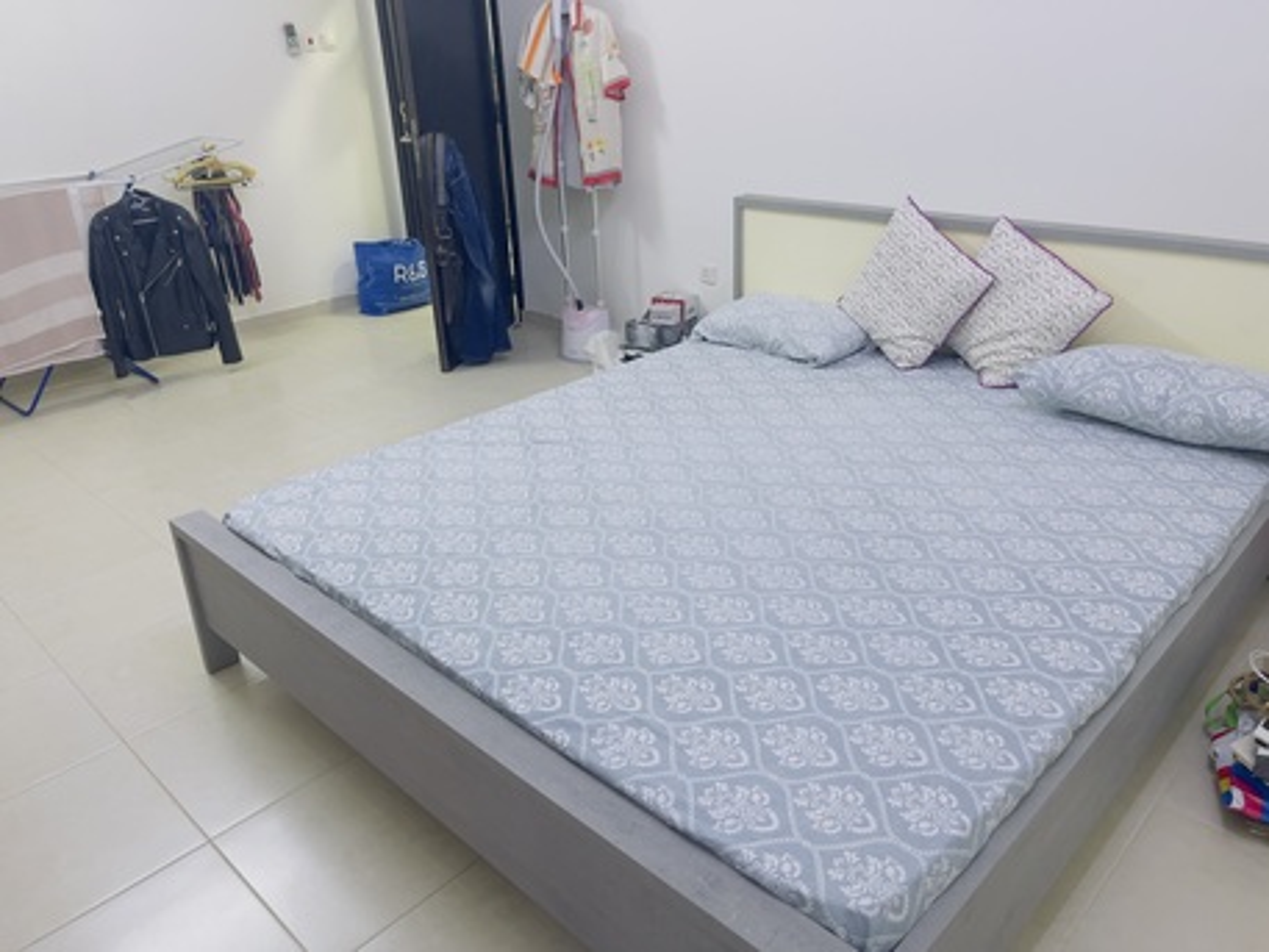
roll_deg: +2.4
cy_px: 476
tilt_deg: -25.4
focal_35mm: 25
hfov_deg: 69.4
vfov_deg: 54.9
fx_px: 917
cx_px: 634
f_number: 1.6
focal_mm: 5.1
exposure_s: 1/60
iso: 160
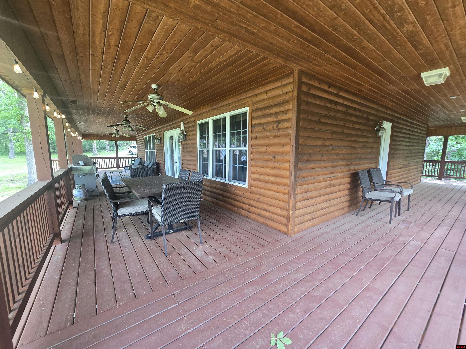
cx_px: 233
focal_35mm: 13
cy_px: 174
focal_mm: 2.2
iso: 125
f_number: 2.2
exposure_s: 1/60
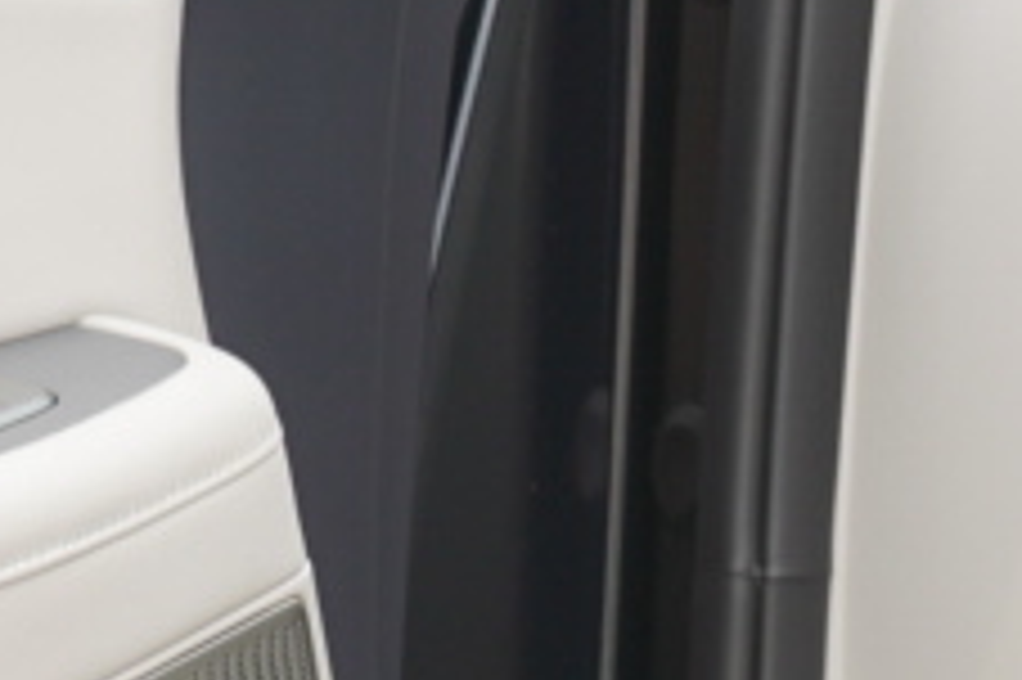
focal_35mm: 606
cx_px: 959
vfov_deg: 2.3
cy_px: 1000
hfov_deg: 3.4
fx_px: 17191
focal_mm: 85
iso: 200
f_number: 4
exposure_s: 1/160
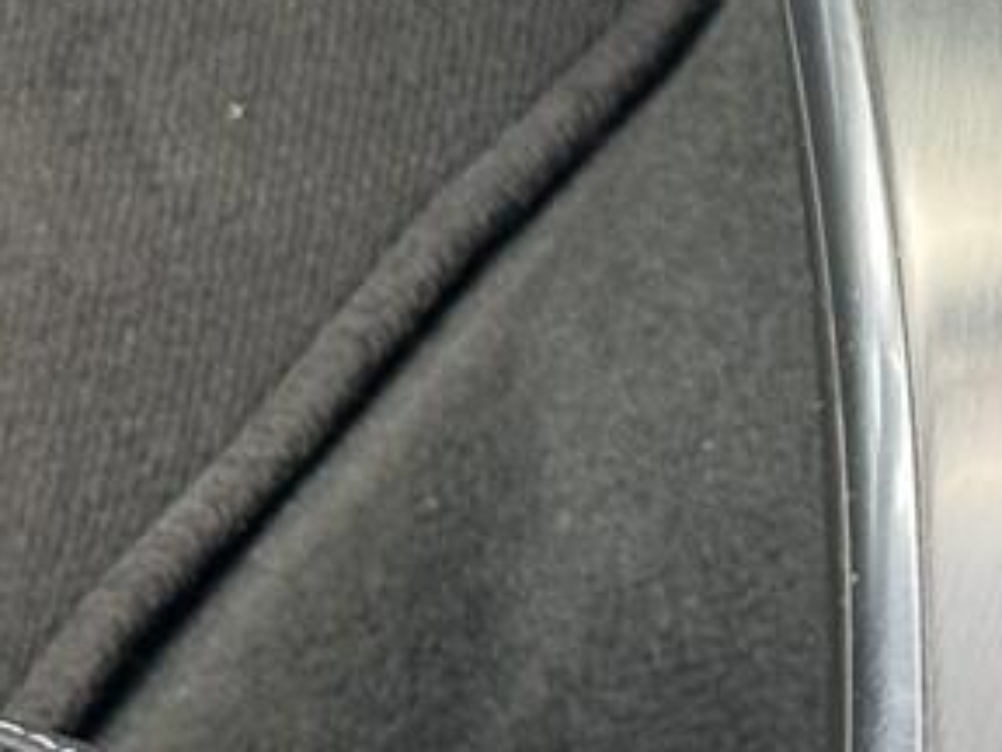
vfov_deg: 6.2
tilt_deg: -53.1
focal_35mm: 240
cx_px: 1834
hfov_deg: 8.0
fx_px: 6947
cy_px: -146
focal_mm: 6.76
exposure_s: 1/121
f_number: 1.78
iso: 64
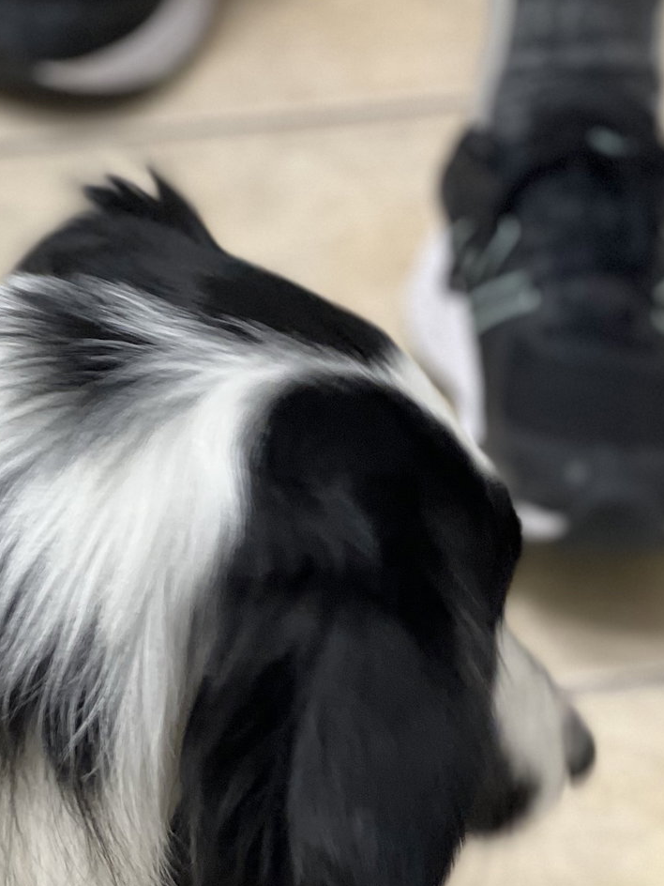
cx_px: 249
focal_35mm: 174
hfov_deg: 8.5
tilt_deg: -39.9
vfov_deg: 11.2
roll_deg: -3.0
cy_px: 967
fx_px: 4450
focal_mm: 9
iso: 200
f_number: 2.8
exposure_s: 1/40
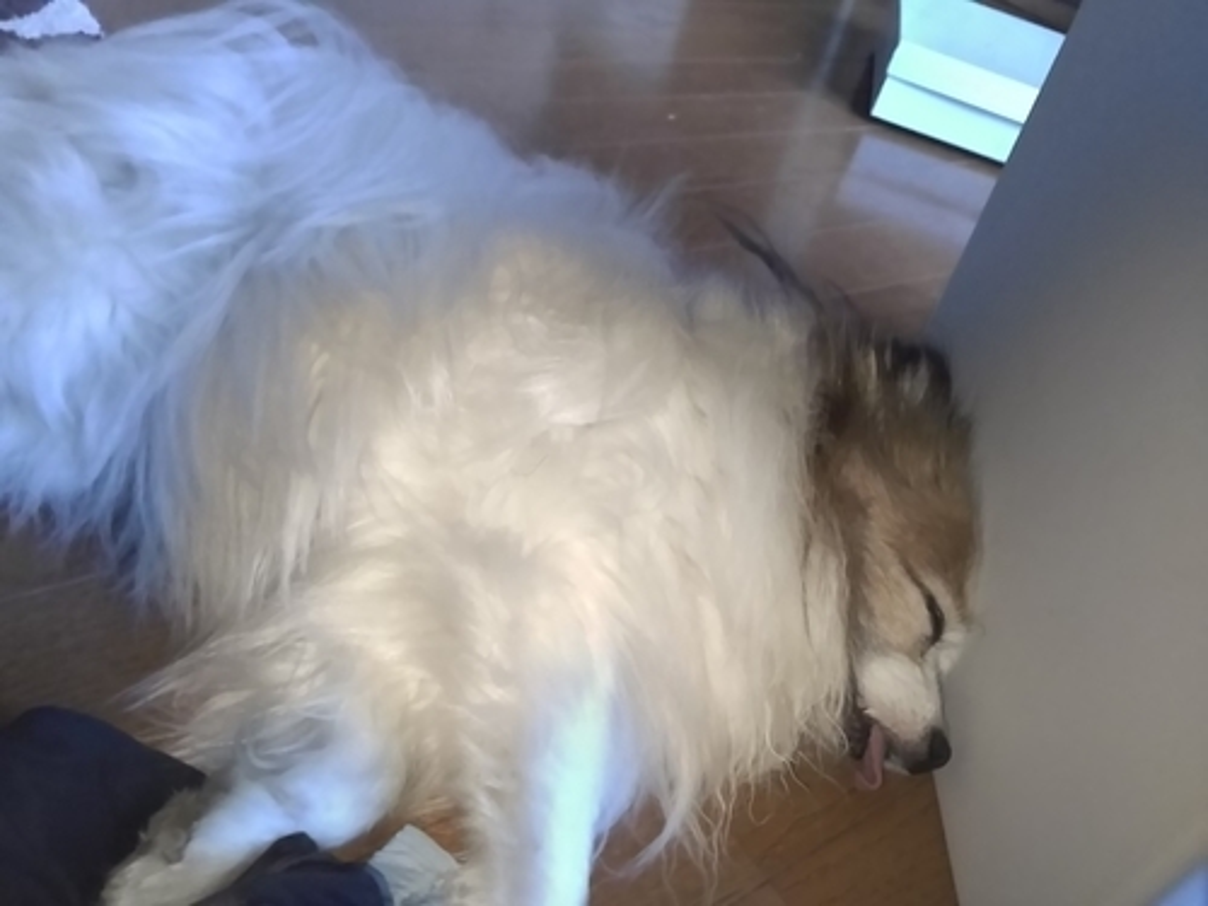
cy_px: 453
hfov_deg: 60.0
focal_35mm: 30
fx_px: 1047
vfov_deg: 46.8
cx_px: 604
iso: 400
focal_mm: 4
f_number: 2.2
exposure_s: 1/31
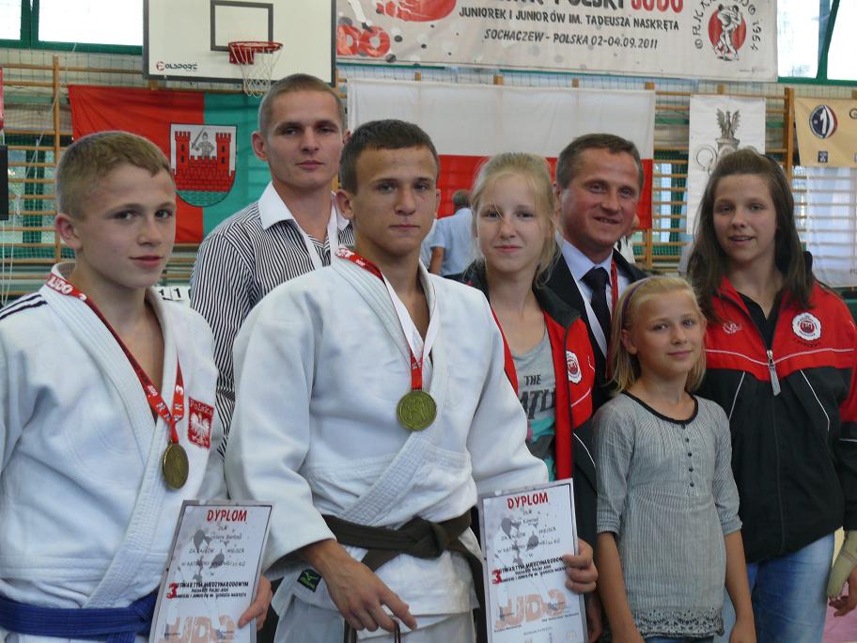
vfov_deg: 21.0
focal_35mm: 70
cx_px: 428
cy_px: 322
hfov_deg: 27.8
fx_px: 1733
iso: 125
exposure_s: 1/30
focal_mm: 14.9
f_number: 3.2
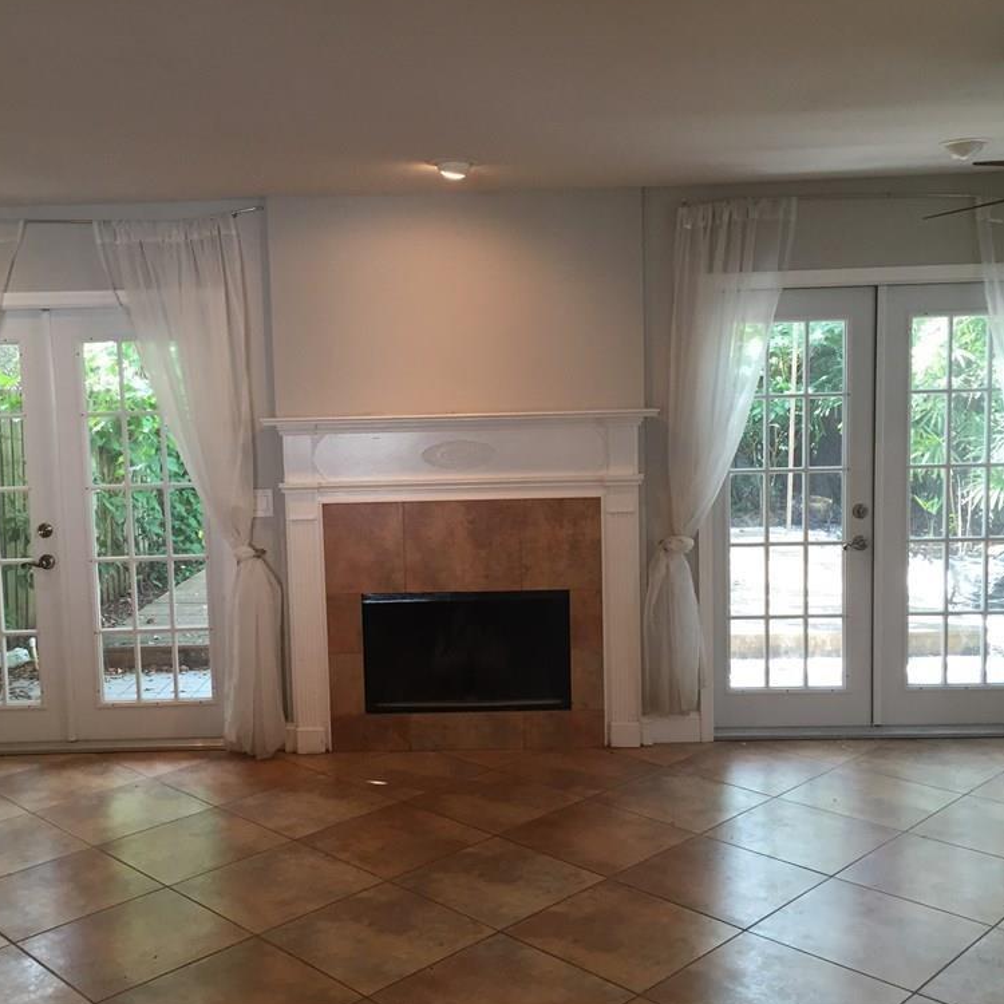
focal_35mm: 35
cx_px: 456
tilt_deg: -5.8
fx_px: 1148
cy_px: 497
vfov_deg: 47.2
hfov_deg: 47.2
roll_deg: +0.6
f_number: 2.2
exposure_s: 1/30
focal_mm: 4.15
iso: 40
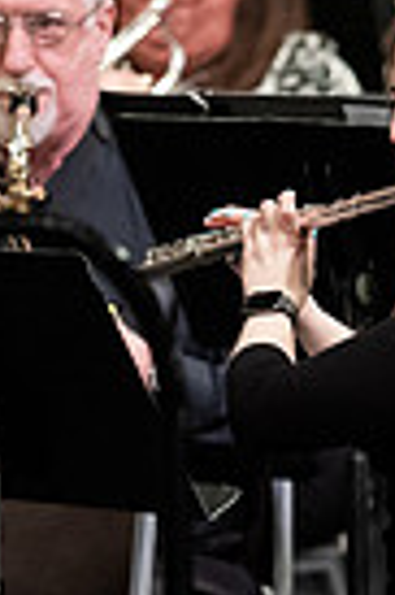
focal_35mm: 1274
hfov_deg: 1.1
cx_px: 464
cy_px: 363
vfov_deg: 1.6
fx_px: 21019
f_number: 3.2
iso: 4000
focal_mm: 300
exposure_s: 1/320
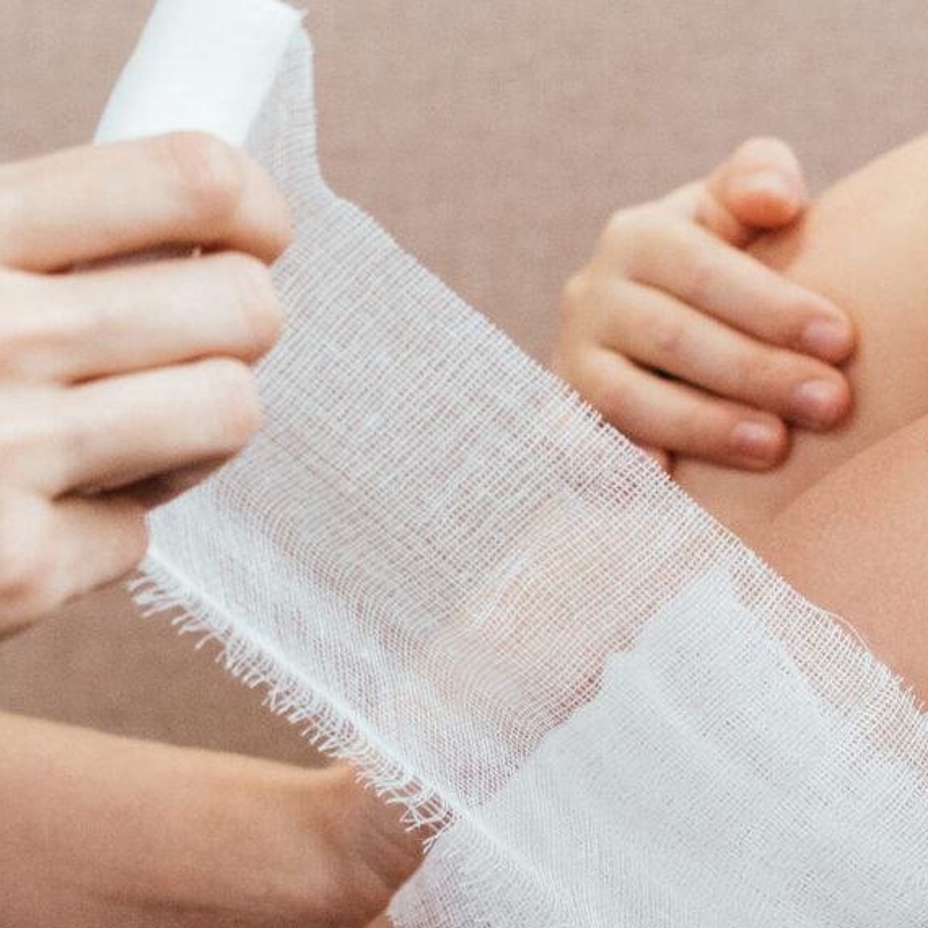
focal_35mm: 191
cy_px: 219
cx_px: 624
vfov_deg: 9.1
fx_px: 5793
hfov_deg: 9.2
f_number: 3.5
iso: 800
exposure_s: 1/160
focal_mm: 50
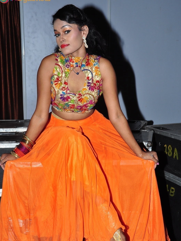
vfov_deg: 33.5
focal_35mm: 58
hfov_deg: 25.4
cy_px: 131
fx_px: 401
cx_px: 90
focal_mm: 35
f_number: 10
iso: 400
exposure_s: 1/125
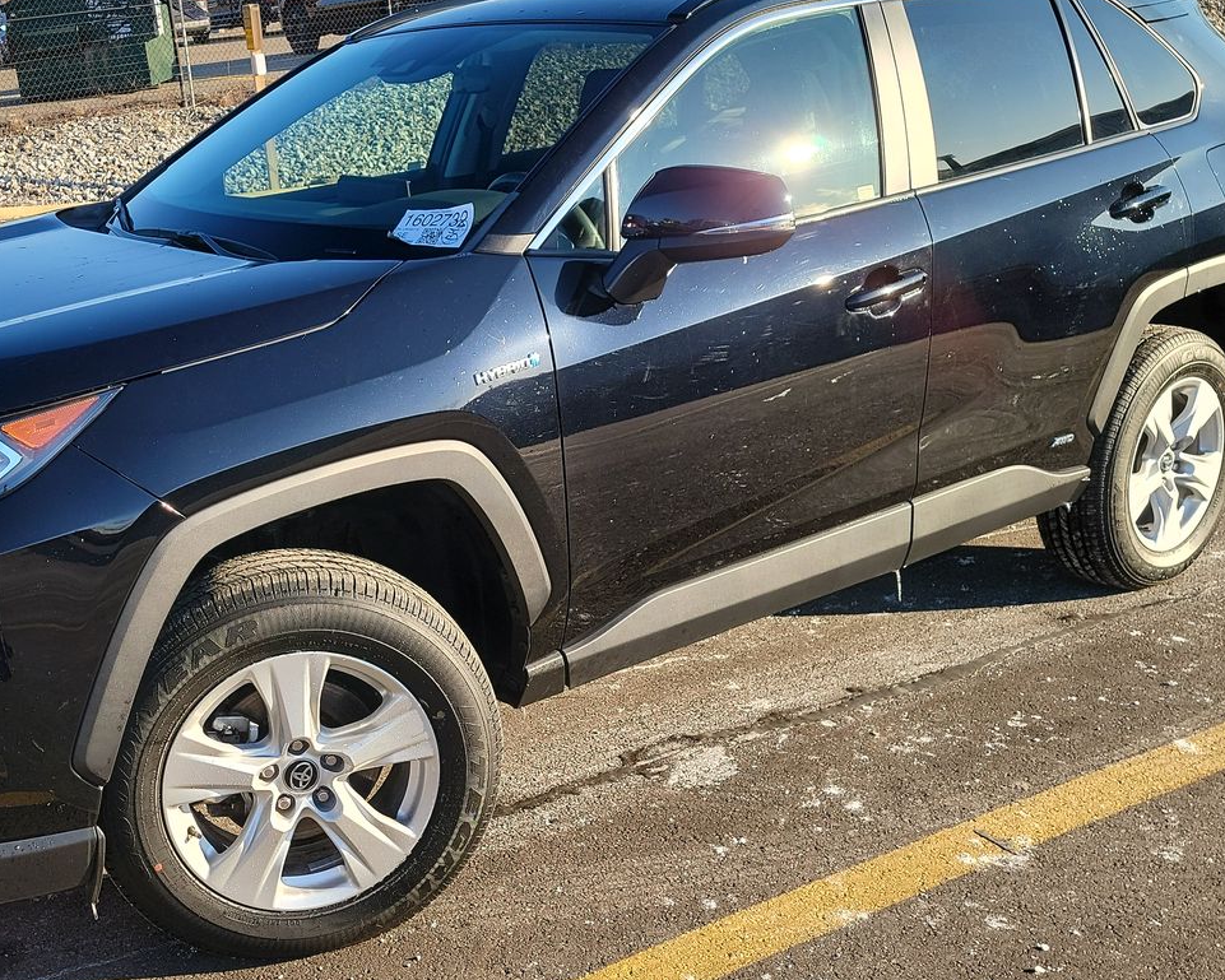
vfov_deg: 38.1
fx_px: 1414
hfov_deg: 45.9
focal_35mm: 39
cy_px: 407
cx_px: 382
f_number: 1.8
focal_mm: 6.7
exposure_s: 1/373
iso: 50
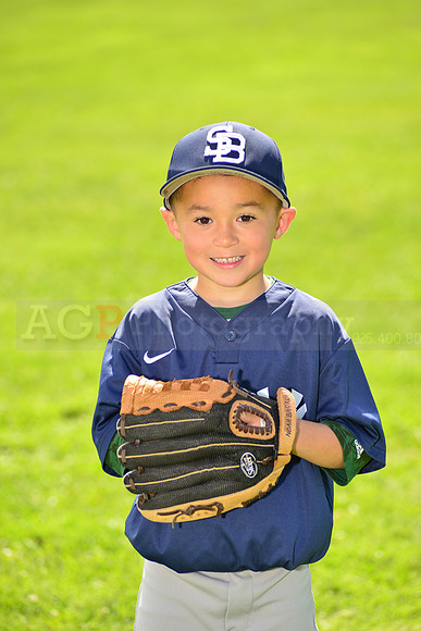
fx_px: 2805
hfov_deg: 8.6
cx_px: 210
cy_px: 316
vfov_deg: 12.8
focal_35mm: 160
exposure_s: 1/250
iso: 100
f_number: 5
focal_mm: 160
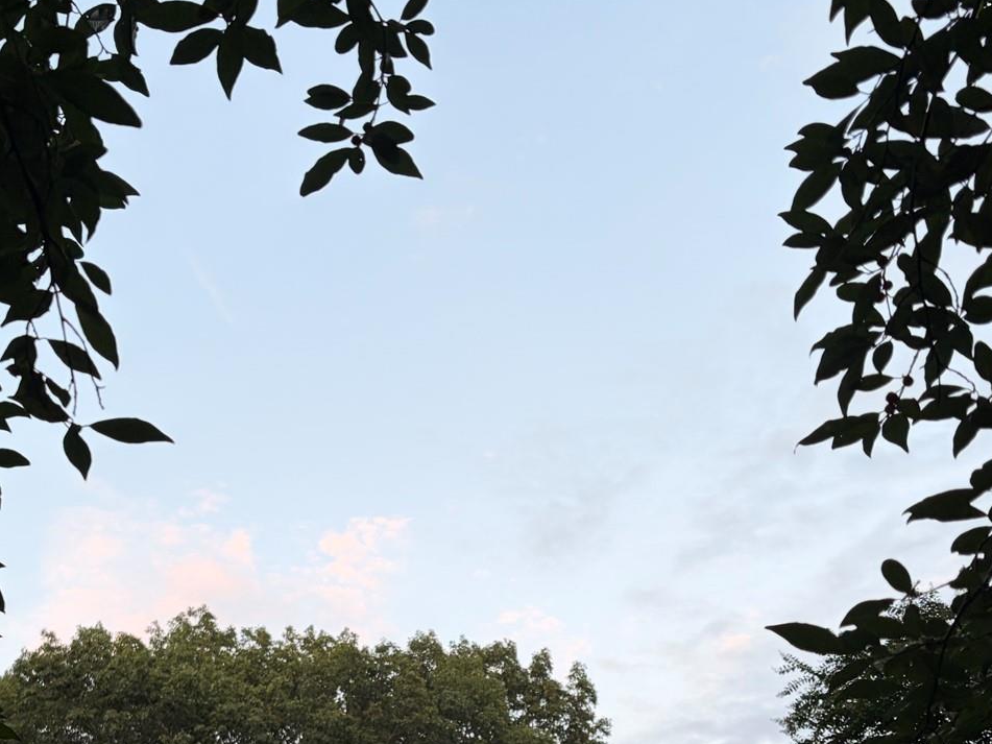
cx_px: 416
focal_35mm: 56
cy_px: 656
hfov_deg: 34.3
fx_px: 1605
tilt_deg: +21.7
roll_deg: +1.8
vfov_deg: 25.4
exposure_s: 1/122
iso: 64
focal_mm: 5.96
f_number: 1.6
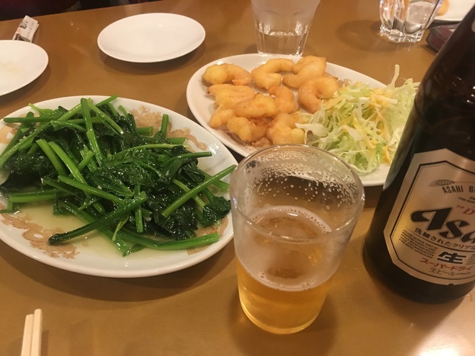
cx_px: 238
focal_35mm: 29
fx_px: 398
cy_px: 178
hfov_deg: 61.7
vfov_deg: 48.2
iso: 50
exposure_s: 1/4
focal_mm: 4.15
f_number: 2.2
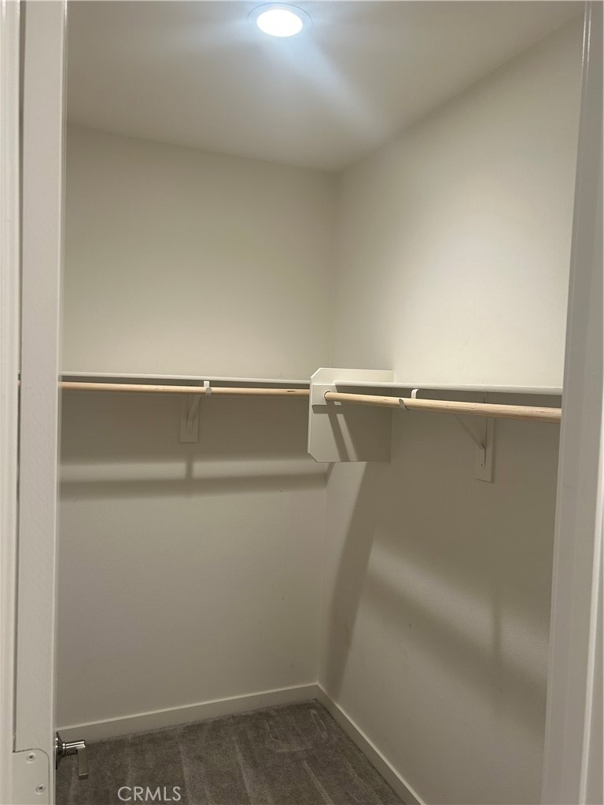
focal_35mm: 26
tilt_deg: -3.2
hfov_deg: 53.1
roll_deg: -1.9
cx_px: 302
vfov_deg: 67.3
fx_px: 605
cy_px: 402
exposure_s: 1/120
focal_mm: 5.7
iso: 100
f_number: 1.5
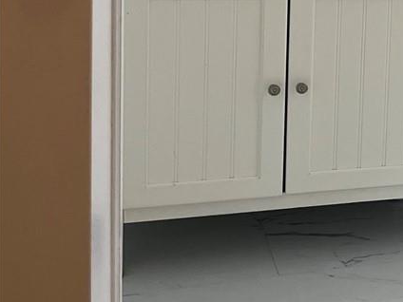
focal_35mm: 98
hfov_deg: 16.3
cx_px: 758
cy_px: -24
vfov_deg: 14.8
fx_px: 1141
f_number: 1.6
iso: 100
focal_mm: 5.1
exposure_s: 1/120
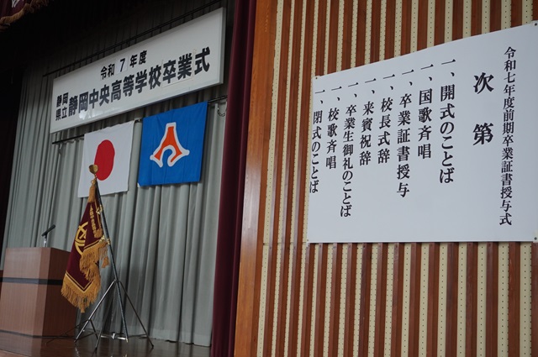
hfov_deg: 42.4
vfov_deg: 28.9
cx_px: 269
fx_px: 694
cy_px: 178
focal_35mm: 46
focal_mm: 31
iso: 800
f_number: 5
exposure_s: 1/160
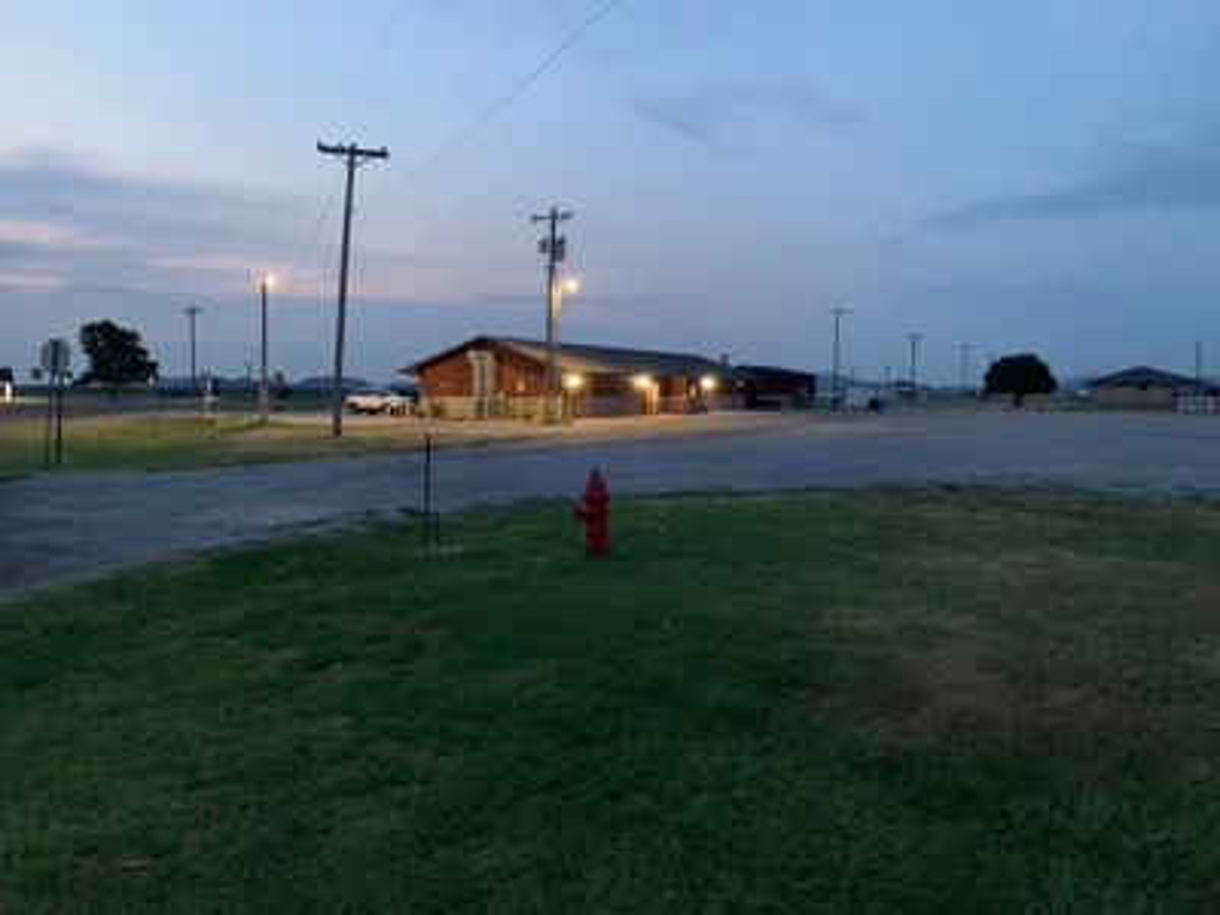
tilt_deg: -5.7
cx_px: 610
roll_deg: +1.1
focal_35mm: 26
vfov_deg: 53.1
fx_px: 916
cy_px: 458
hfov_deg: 67.3
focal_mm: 4.25
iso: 800
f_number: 1.8
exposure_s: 1/30
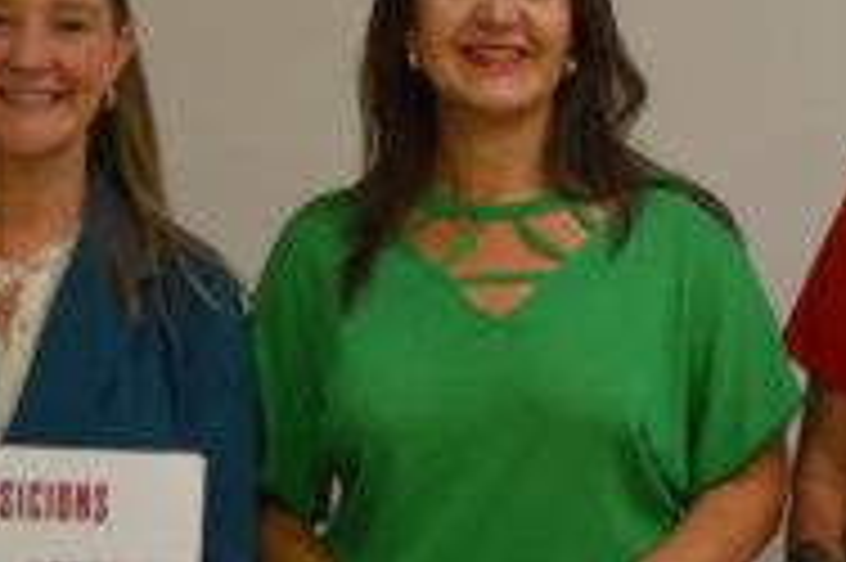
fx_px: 3312
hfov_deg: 14.4
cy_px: 133
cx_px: 729
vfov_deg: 9.7
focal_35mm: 141
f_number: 3.8
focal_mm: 23
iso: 720
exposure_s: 1/60
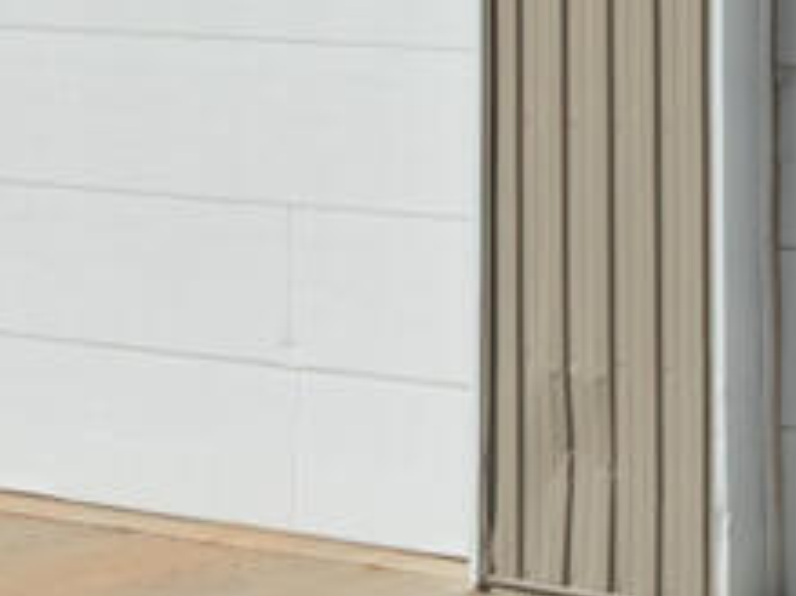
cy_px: -389
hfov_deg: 9.7
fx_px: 4298
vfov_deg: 7.7
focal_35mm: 187
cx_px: 1736
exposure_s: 1/640
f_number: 7.1
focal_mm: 12.29
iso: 100
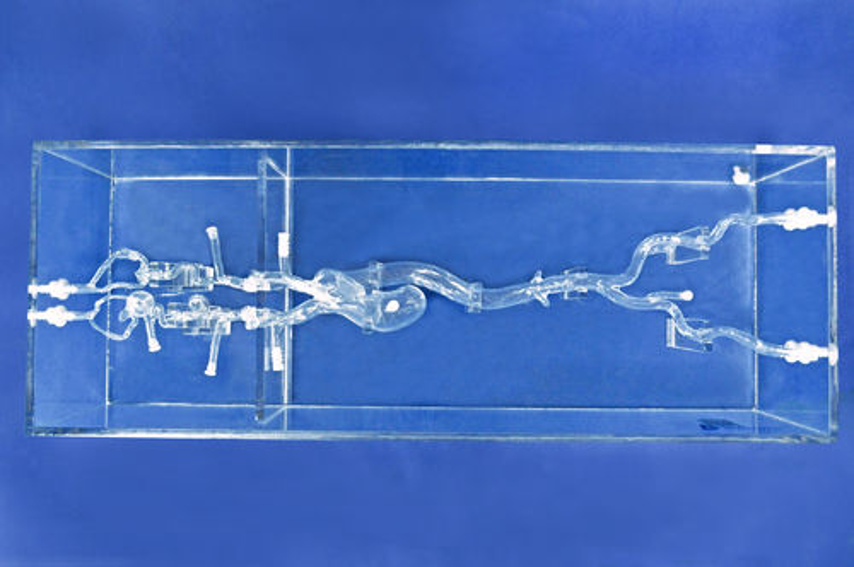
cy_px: 284
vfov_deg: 47.8
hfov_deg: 67.4
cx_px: 427
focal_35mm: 27
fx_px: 640
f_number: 7.1
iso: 800
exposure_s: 1/25
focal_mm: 18
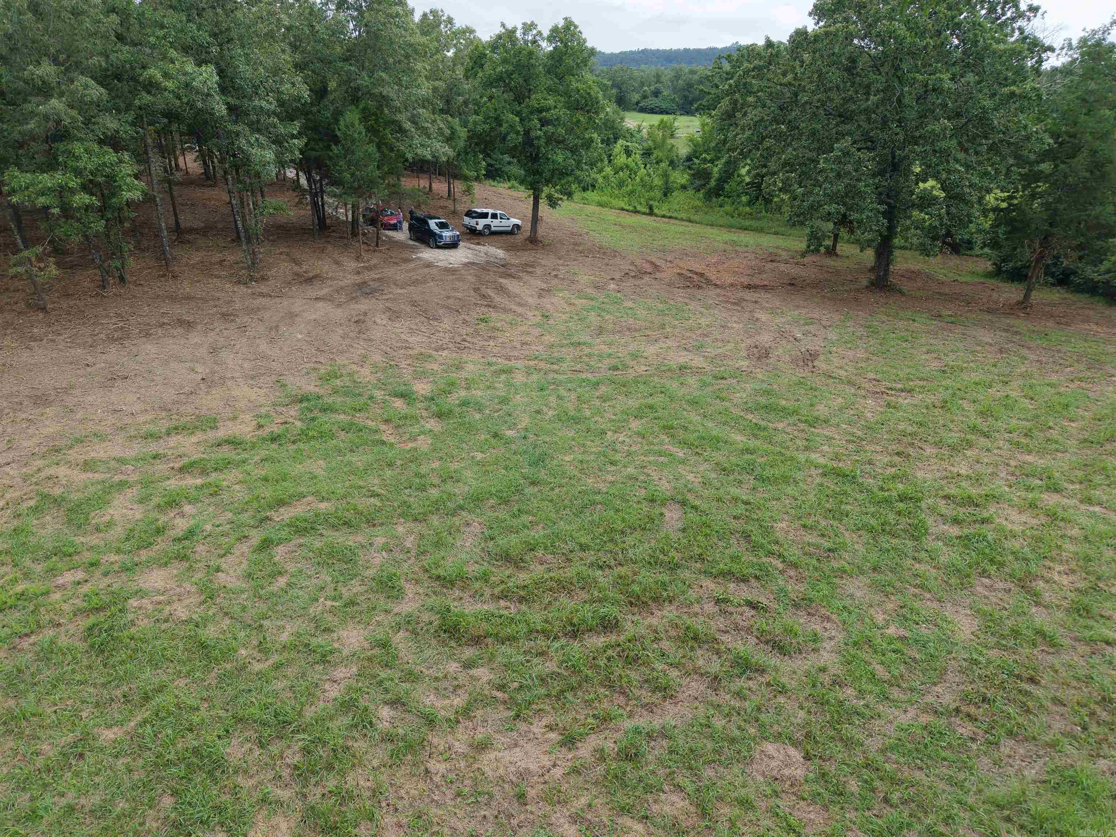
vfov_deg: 56.8
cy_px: 418
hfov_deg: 71.6
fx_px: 774
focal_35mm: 24
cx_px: 558
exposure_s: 1/500
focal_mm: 8.67
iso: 100
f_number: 1.8
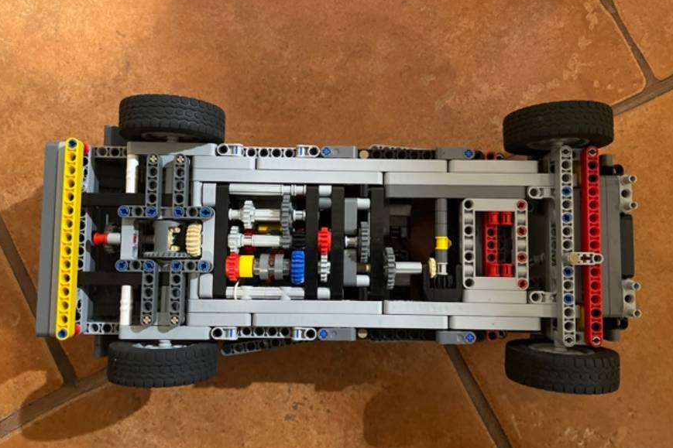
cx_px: 328
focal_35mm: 28
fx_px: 523
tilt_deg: -85.5
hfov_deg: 65.5
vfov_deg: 46.4
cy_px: 225
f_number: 1.6
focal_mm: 4.2
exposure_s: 1/25
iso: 640
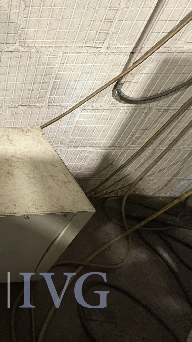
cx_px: -31
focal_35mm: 21
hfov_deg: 40.2
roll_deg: +0.4
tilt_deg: -42.1
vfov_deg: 83.8
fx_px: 190
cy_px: 167
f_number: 2.2
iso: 400
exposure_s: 1/50
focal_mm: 2.22
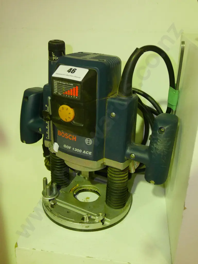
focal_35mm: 36
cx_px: 99
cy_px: 132
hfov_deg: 39.7
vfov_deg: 51.3
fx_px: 274
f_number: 4.2
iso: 3200
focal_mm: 18
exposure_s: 1/80
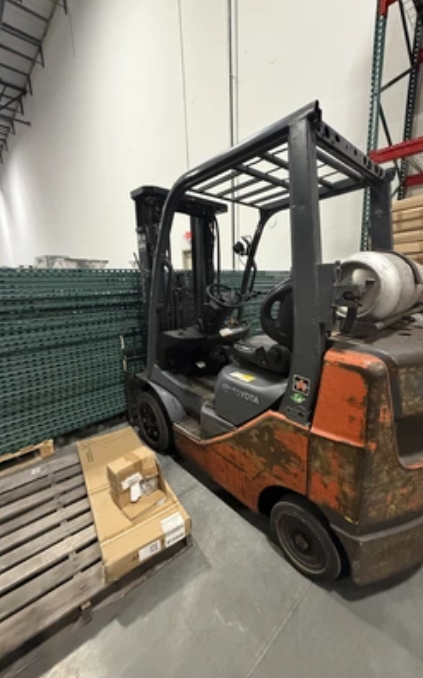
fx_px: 277
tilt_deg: -11.9
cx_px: 247
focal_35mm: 15
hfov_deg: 74.2
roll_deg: +0.3
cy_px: 341
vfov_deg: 101.5
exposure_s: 1/60
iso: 640
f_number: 2.2
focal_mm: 2.22
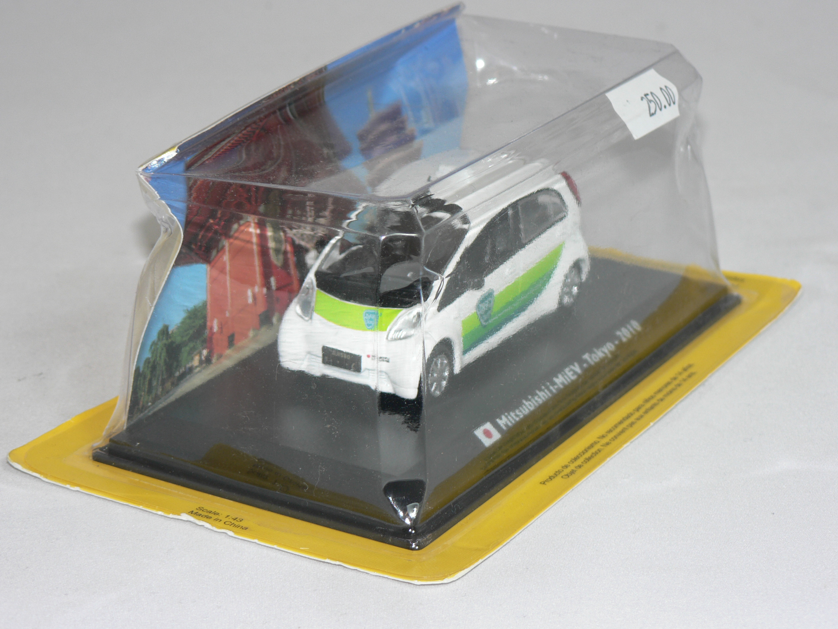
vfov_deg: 13.2
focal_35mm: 112
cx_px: 419
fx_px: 2711
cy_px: 314
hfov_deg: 17.6
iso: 80
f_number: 3.2
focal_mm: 18.6
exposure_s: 1/60
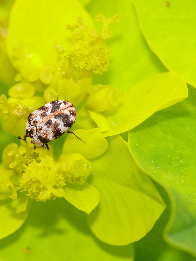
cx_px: 38
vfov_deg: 3.5
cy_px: 130
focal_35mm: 561
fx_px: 4236
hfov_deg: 2.7
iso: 100
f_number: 7.1
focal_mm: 88.8
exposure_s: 1/125
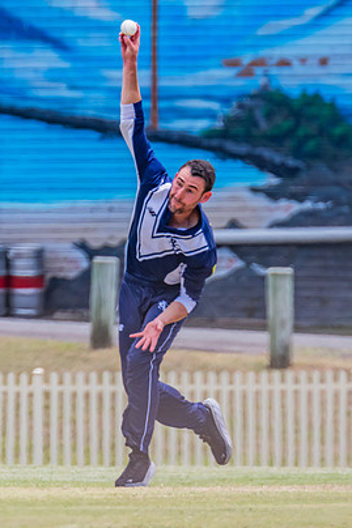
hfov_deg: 1.1
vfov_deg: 1.7
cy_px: 262
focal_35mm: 1238
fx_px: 18171
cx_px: 124
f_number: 9
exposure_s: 1/2000
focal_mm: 600
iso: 800
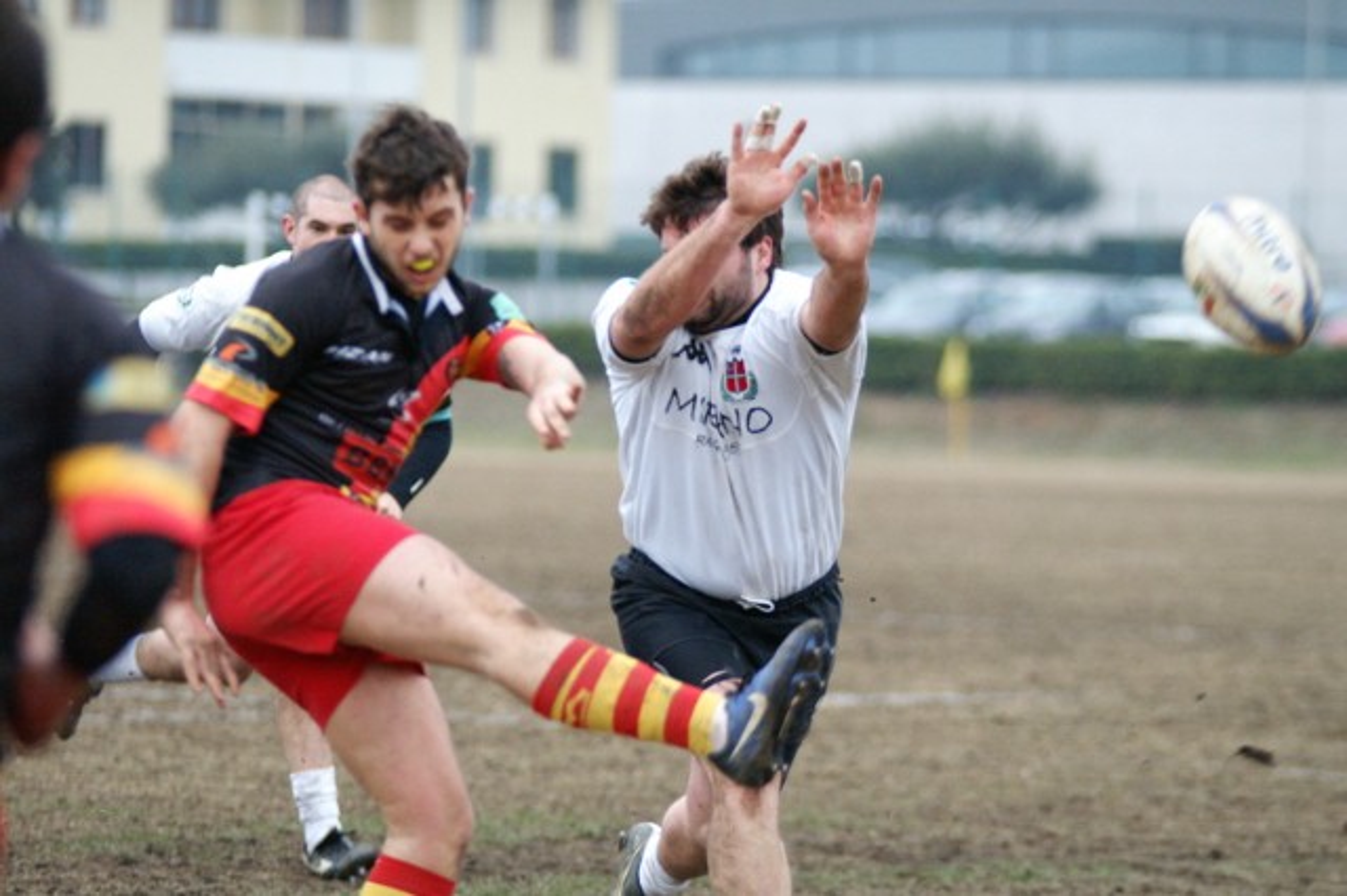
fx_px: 8414
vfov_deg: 6.1
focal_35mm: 225
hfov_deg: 9.2
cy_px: 448
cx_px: 674
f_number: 2.8
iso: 1600
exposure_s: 1/1000
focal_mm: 150
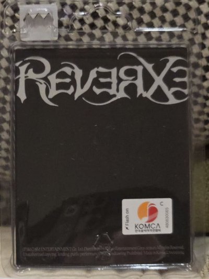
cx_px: 104
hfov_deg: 21.3
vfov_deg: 28.2
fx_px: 555
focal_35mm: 69
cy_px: 140
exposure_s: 1/30
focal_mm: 7.9
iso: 500
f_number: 2.4
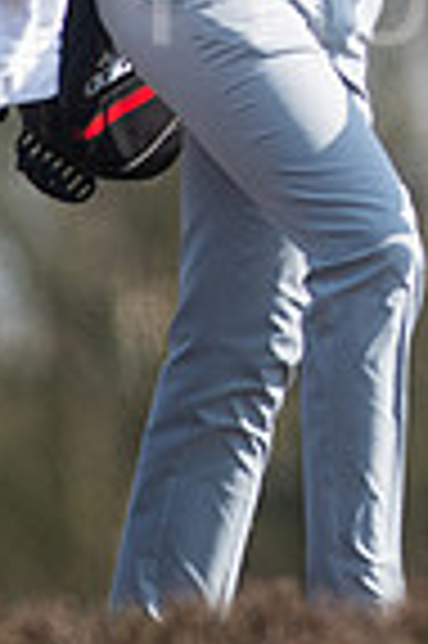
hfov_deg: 1.0
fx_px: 25329
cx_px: 649
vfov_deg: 1.5
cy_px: -198
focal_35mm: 1417
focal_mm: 300
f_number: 4
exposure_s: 1/3200
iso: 400
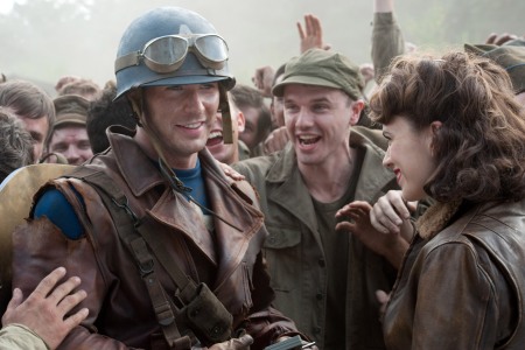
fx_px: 1196
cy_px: 175
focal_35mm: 82
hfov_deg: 24.8
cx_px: 262
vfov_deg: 16.7
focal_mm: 82
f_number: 7.1
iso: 250
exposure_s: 1/200
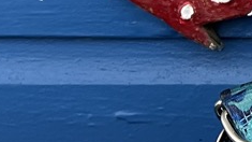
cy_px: -127
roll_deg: +0.4
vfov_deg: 6.1
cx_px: 431
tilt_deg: -12.5
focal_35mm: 193
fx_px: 1289
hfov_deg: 10.6
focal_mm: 5.7
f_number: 1.5
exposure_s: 1/833
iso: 50
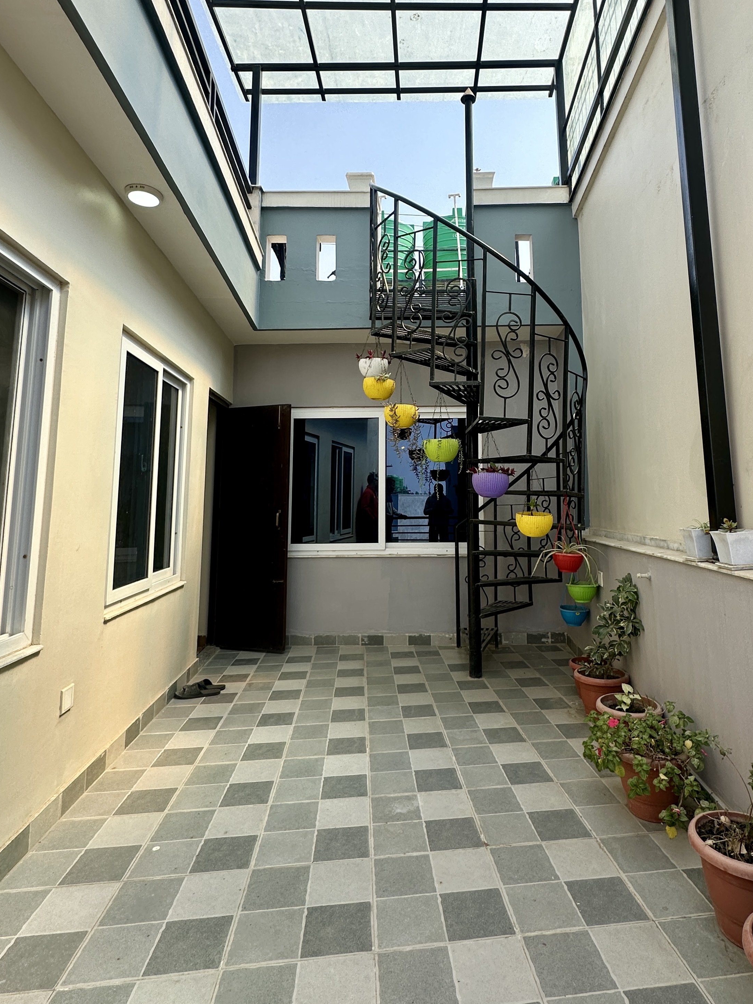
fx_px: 551
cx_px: 416
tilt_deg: +8.2
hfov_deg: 68.5
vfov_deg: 84.1
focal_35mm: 19
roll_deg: -0.3
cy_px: 430
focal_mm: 2.22
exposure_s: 1/600
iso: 40
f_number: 2.2
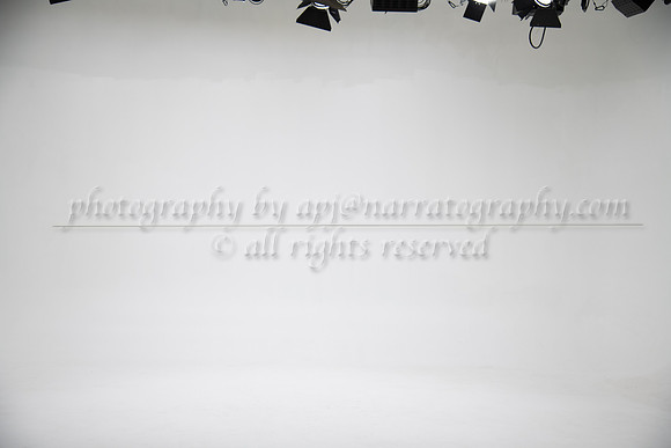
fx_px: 895
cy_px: 224
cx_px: 336
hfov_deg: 41.1
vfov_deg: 28.1
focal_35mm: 48
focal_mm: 48
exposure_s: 1/500
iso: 400
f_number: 4
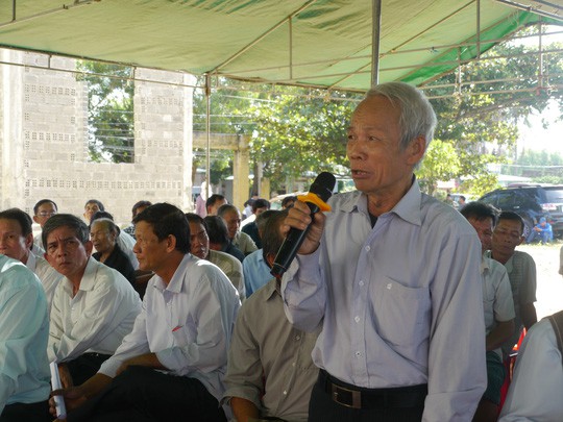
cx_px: 282
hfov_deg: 38.2
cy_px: 211
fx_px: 813
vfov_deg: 29.1
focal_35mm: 50
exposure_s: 1/125
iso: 160
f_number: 5
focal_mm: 25
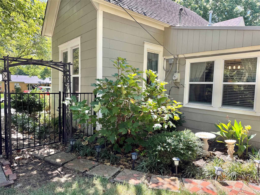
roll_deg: -1.5
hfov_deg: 71.6
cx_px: 130
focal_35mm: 24
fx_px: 180
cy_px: 98
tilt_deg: -3.9
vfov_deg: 56.8
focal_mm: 6.76
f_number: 1.78
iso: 80
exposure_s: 1/336
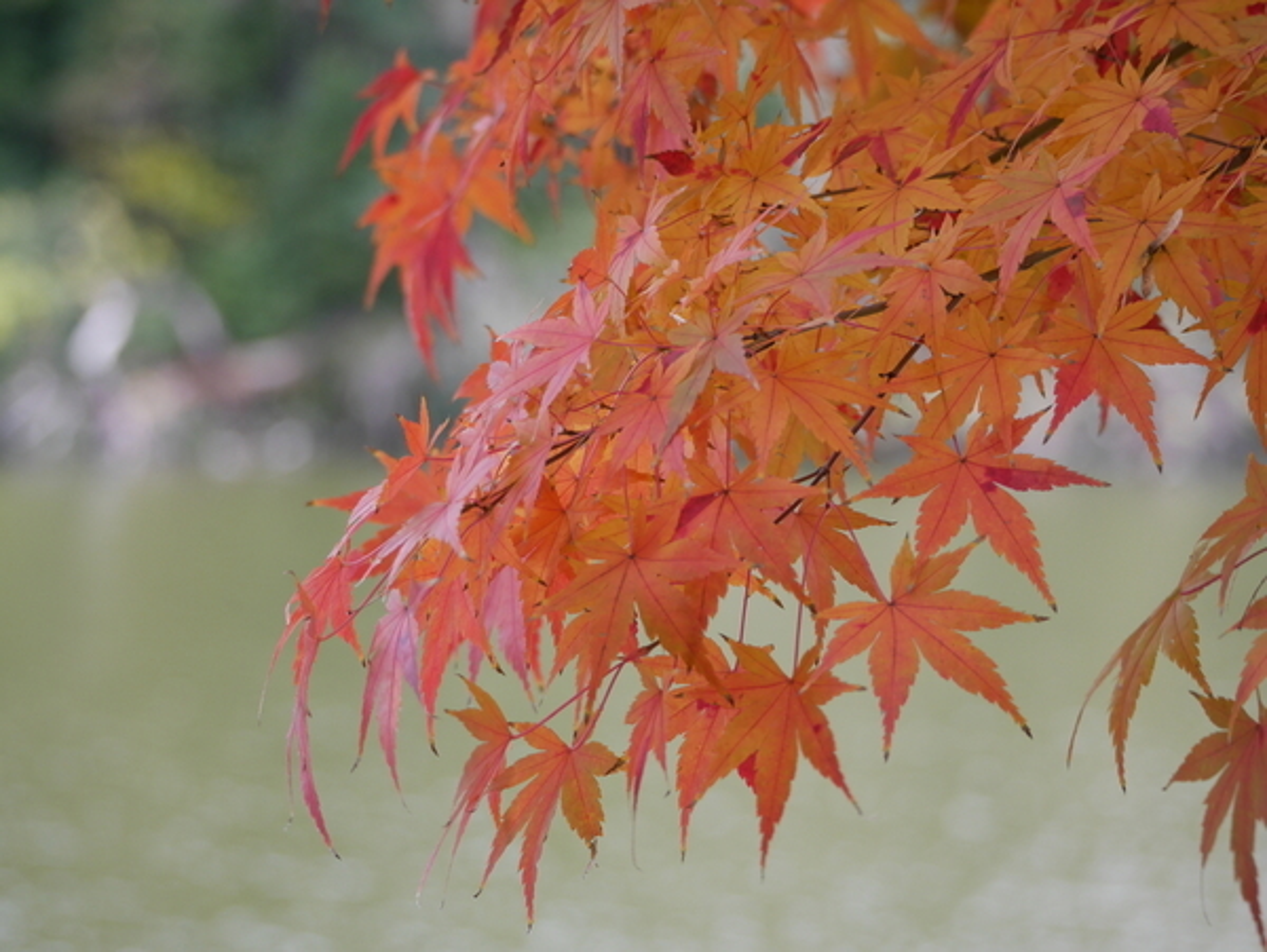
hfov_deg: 13.2
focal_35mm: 150
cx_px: 634
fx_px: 5495
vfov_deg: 9.9
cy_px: 476
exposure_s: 1/160
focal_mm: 75
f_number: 4.8
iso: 320
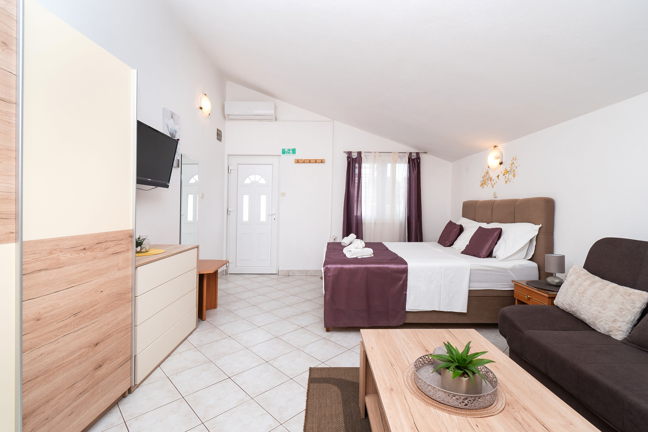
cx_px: 324
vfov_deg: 77.3
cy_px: 216
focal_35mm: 15
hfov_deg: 100.4
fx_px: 270
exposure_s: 1/40
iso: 250
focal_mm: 10
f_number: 8
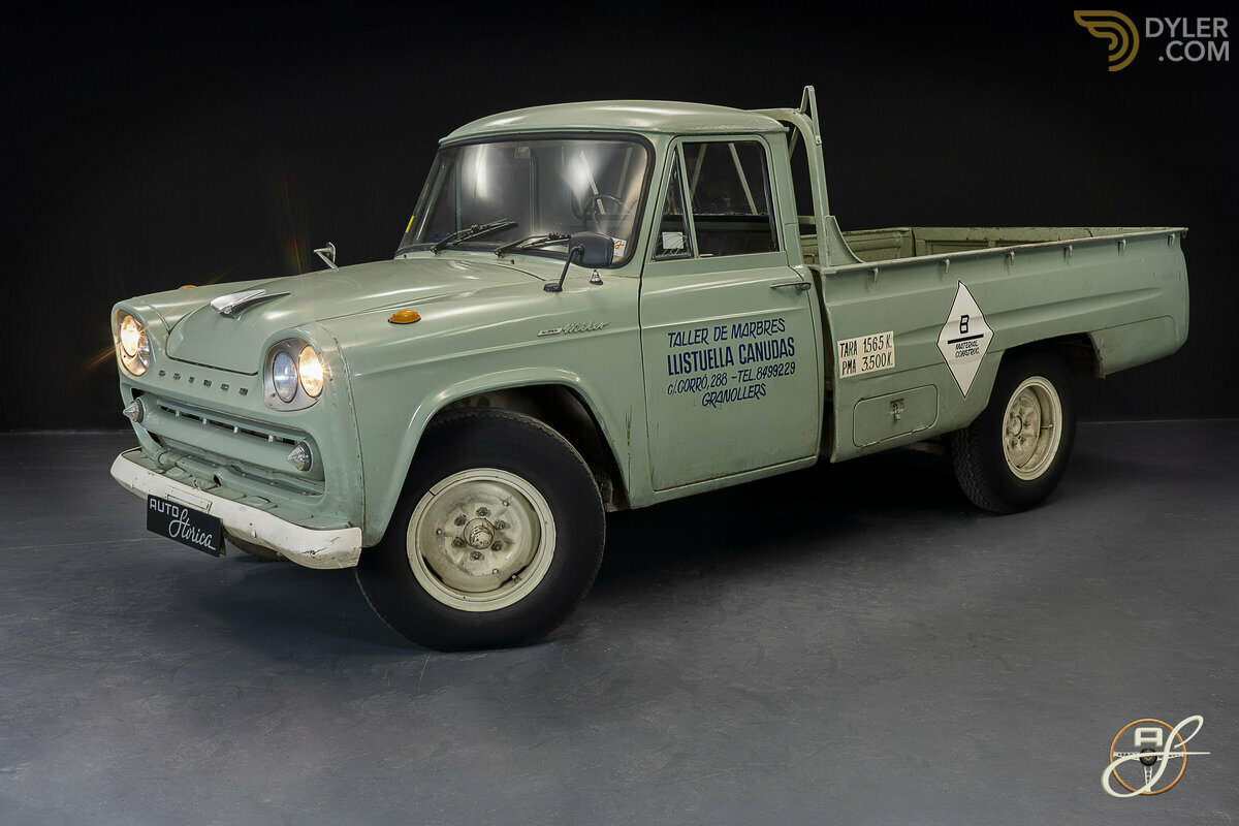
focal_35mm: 38
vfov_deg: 35.1
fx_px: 1308
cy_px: 413
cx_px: 620
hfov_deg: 50.7
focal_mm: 38
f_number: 10
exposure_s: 1/1.67
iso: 250
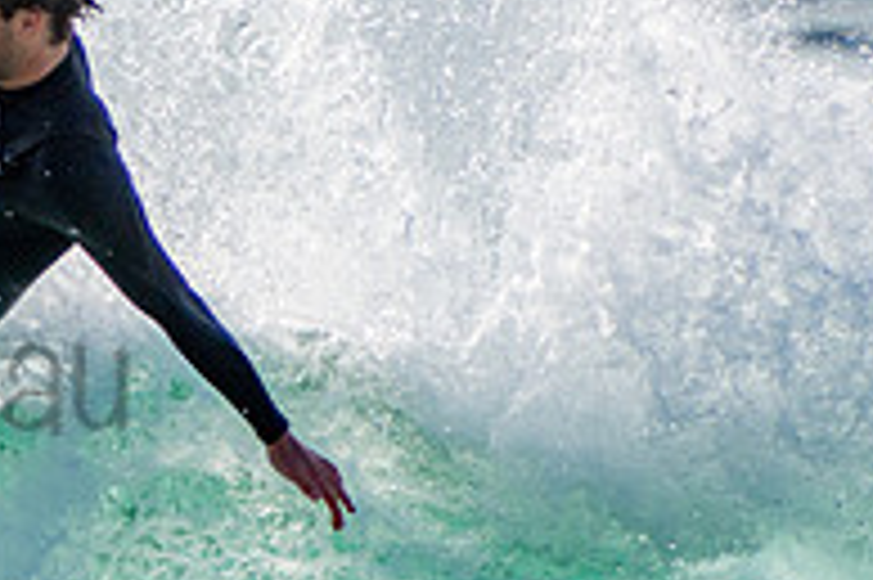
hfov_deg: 1.1
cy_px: 326
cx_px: -346
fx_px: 43539
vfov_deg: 0.8
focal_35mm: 1797
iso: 250
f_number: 5.6
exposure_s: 1/2000
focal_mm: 400
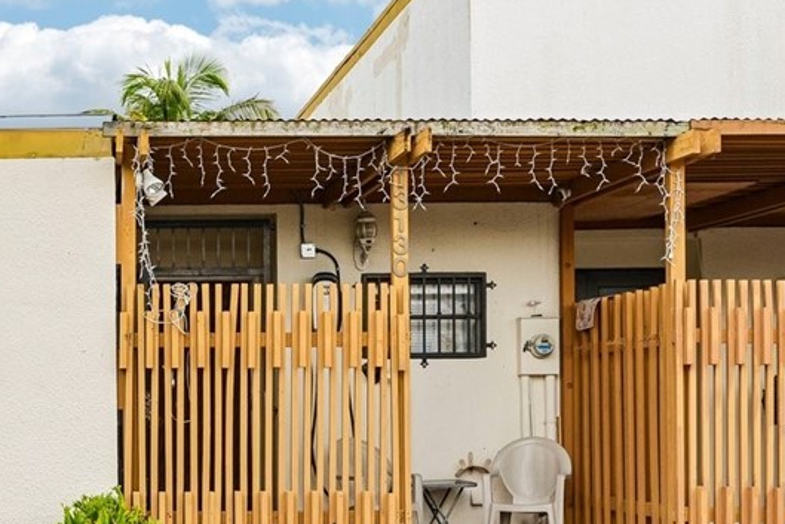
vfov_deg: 17.5
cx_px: 27
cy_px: 456
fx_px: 1679
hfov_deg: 25.2
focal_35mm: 77
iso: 200
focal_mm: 24
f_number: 9
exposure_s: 1/80
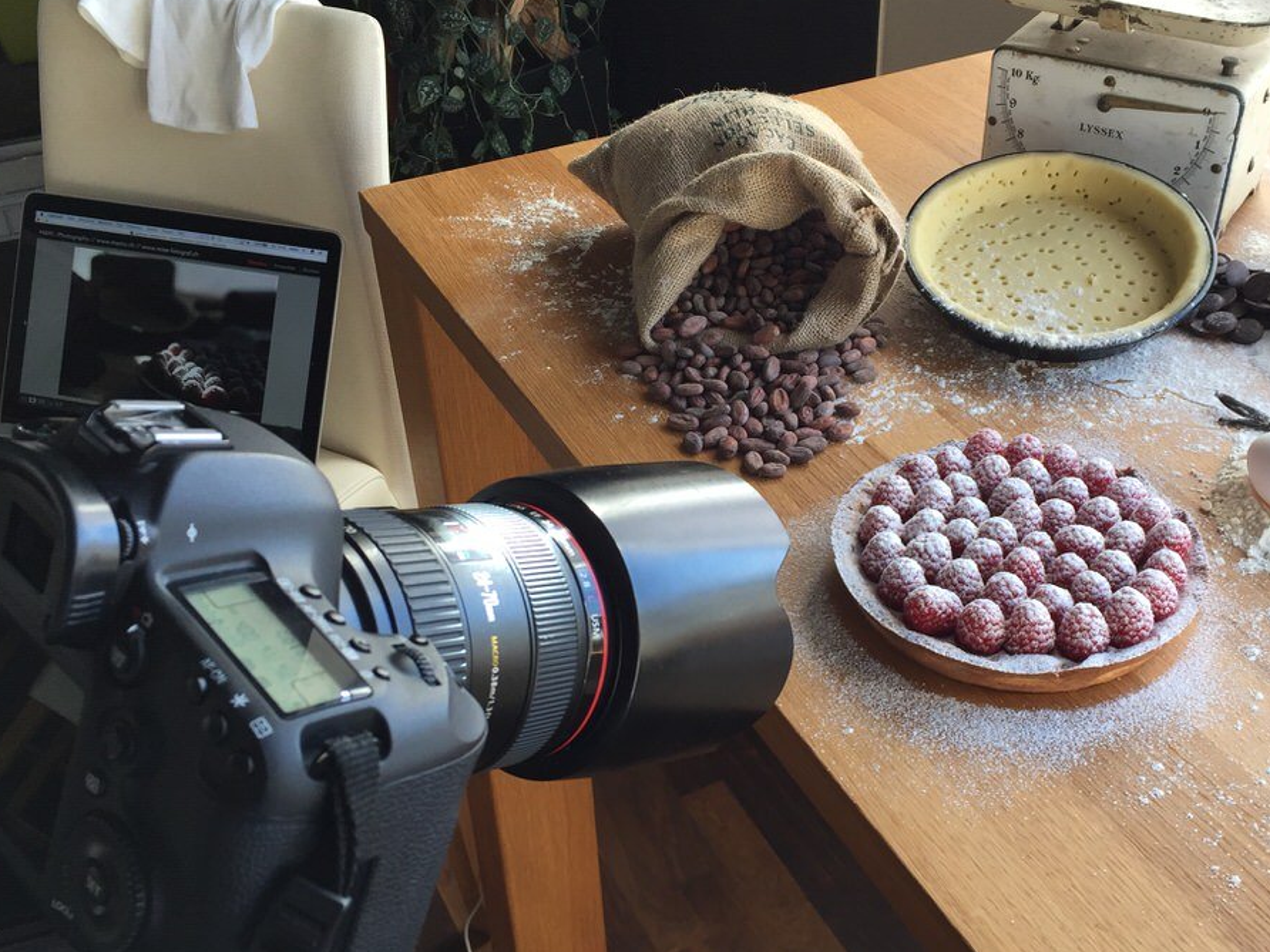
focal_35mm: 39
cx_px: 743
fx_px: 1431
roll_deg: +1.3
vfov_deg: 36.8
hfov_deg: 47.7
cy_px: 517
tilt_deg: -37.9
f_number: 2.2
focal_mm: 4.15
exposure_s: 1/100
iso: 40
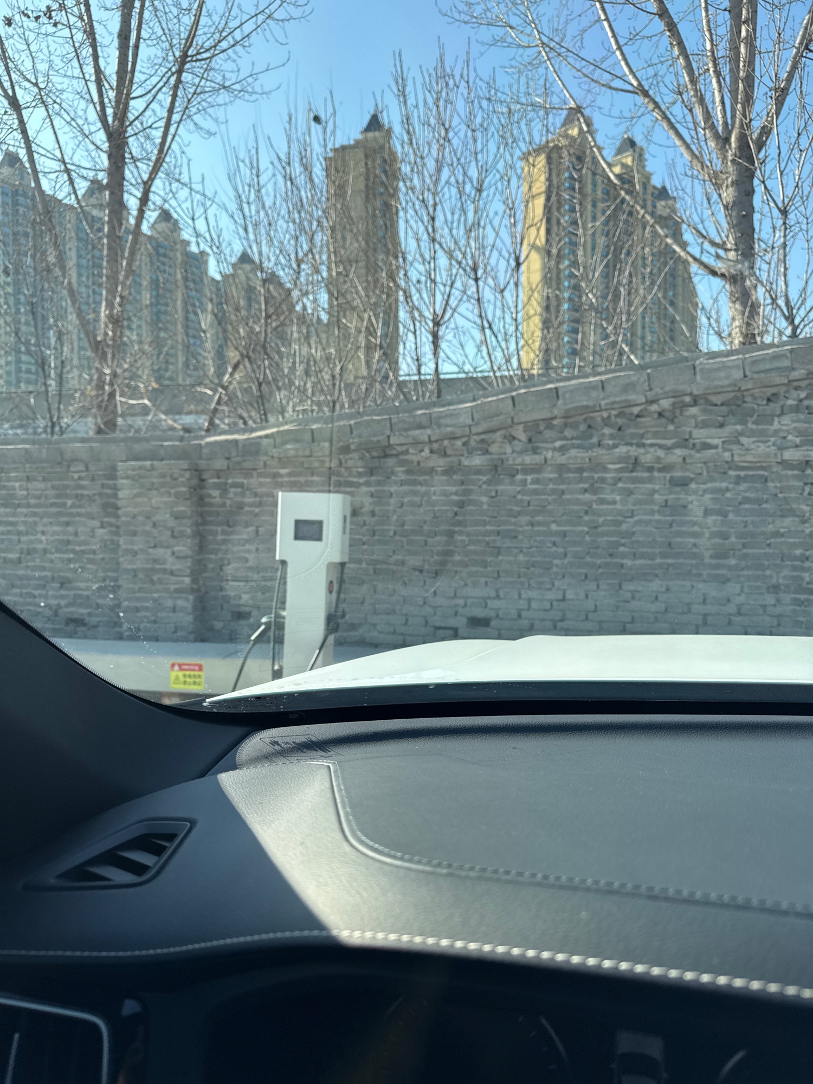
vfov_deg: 71.6
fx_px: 752
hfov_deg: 56.8
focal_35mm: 24
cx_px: 406
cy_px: 542
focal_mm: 6.76
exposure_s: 1/1524
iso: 80
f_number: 1.78
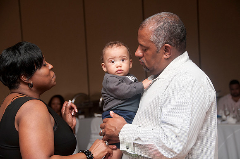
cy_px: 80
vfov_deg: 15.1
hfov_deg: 22.7
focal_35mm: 90
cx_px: 120
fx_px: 599
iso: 400
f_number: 5.6
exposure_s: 1/125
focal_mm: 60
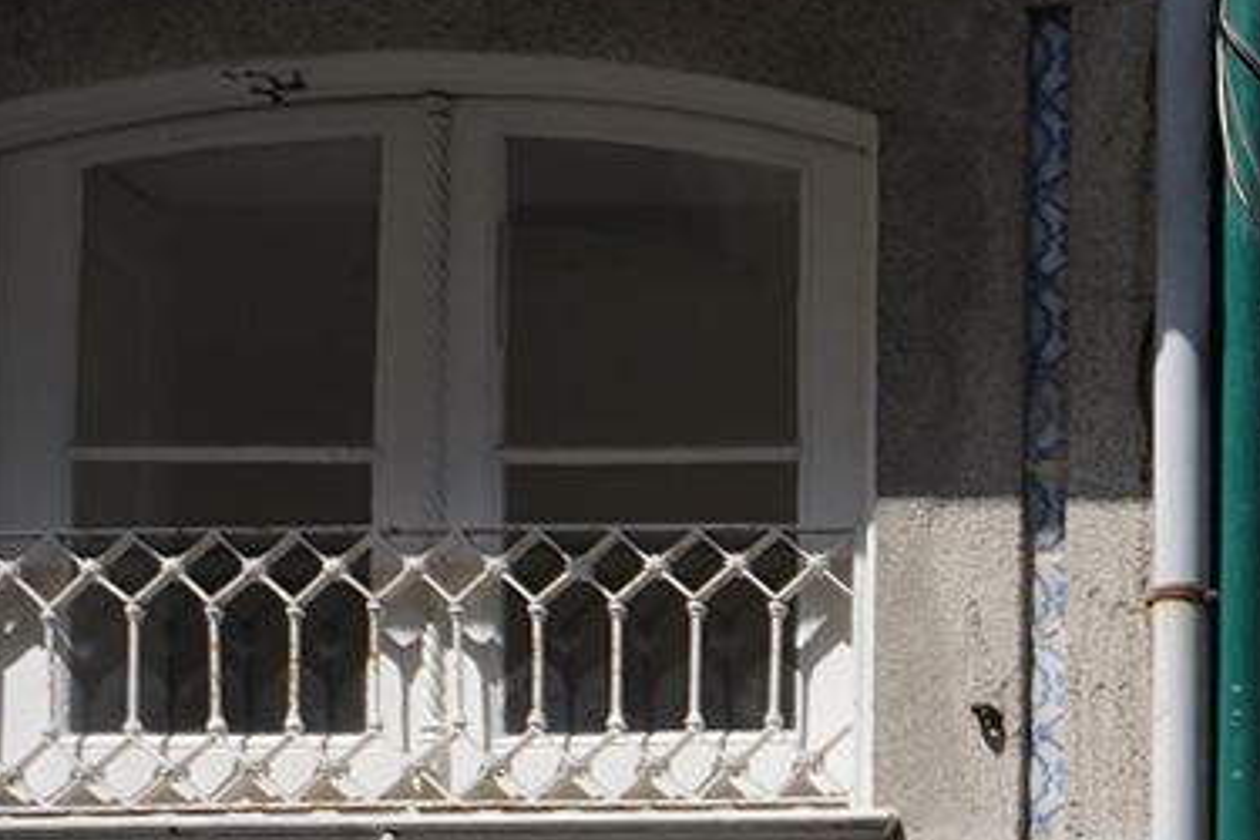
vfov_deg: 10.0
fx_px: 4480
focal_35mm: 128
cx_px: 3192
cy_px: 1656
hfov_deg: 12.1
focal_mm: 24
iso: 100
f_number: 11
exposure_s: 1/100
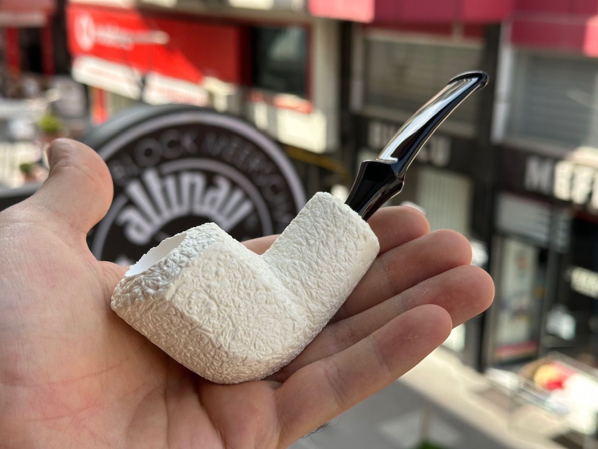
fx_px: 829
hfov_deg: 39.7
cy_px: 224
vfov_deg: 30.3
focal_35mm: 48
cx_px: 299
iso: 64
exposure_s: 1/850
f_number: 1.78
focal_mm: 6.86
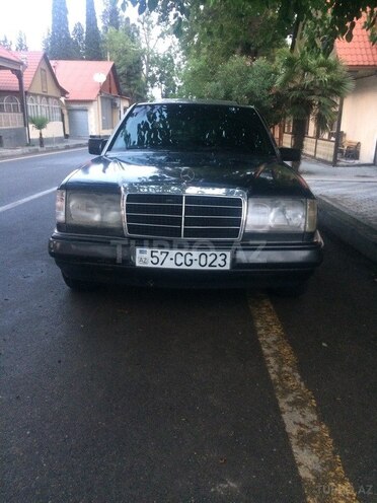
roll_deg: +0.9
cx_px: 188
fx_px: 421
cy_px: 252
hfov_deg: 48.2
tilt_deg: -20.4
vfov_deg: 61.7
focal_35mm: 29
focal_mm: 4.15
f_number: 2.2
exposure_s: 1/33
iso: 320
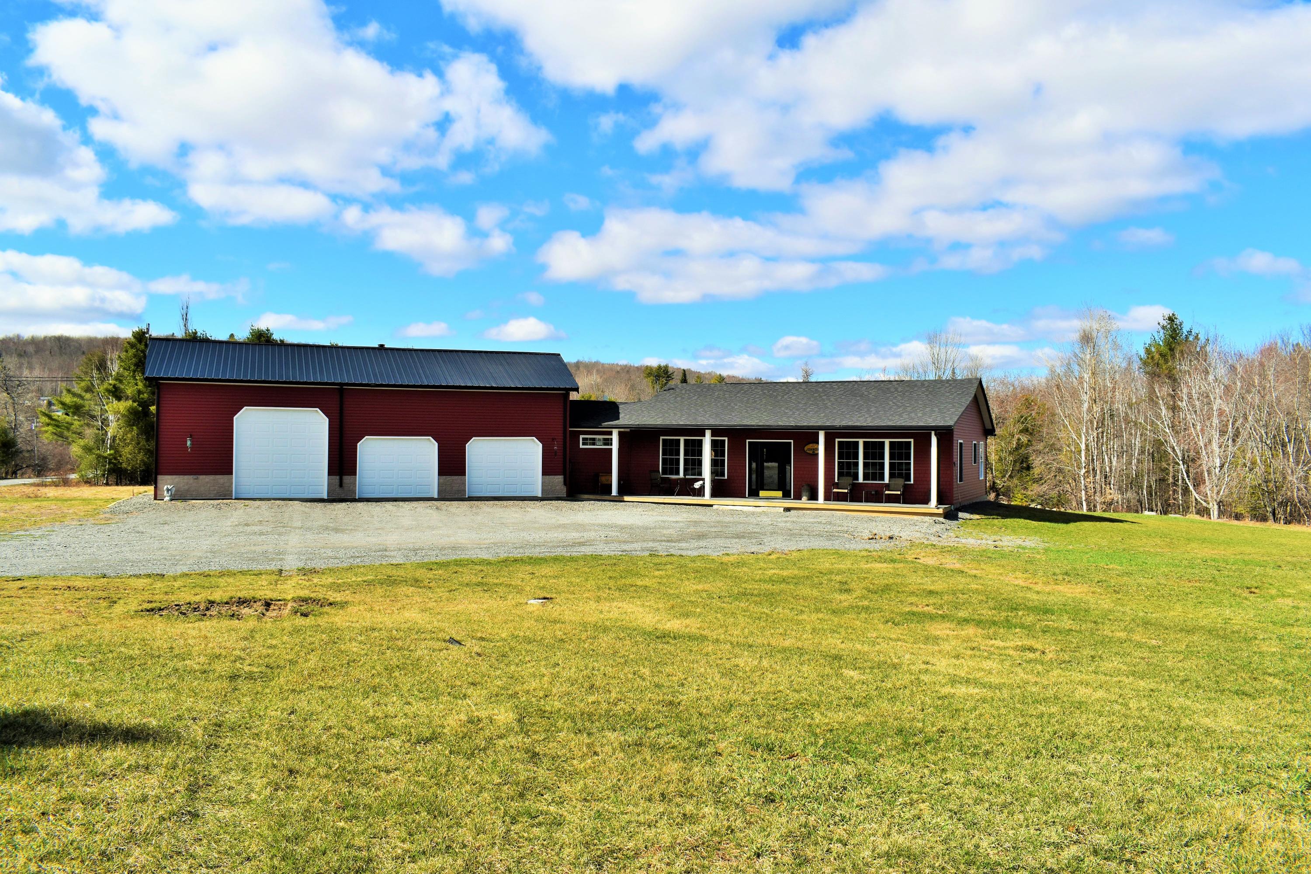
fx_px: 983
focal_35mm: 27
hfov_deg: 67.4
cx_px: 656
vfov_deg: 47.9
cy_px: 437
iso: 200
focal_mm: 18
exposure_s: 1/400
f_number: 10
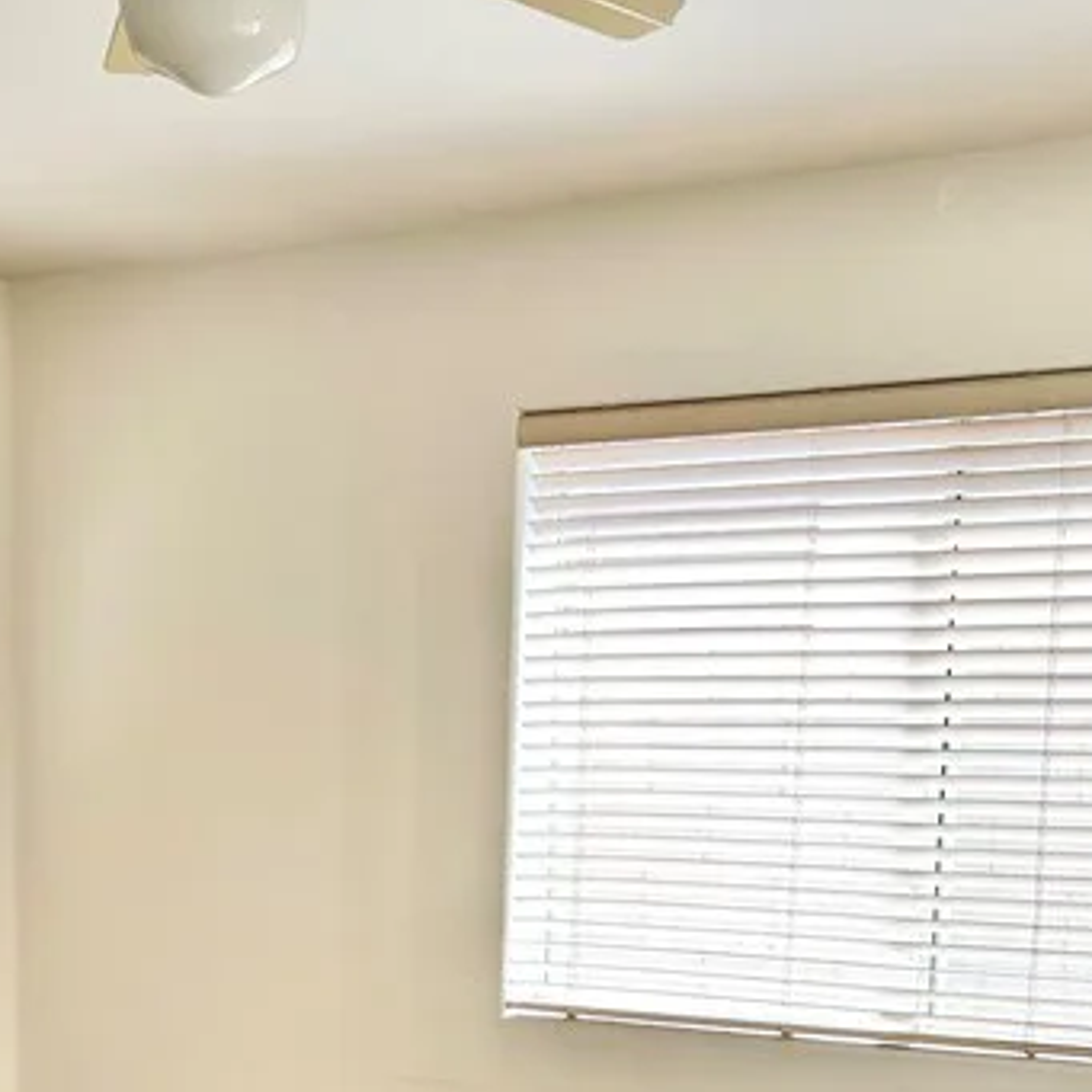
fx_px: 2463
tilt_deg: -9.1
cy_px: 1162
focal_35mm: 69
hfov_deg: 25.0
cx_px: 474
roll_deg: -0.7
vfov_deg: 23.6
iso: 50
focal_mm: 5.7
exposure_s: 1/486
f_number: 1.5
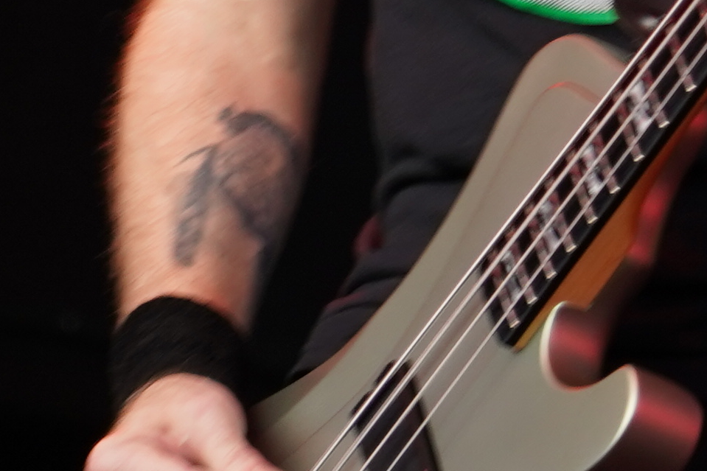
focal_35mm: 657
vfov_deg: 2.1
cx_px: 133
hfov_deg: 3.1
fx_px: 12900
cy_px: -858
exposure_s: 1/125
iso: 400
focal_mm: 105
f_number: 4
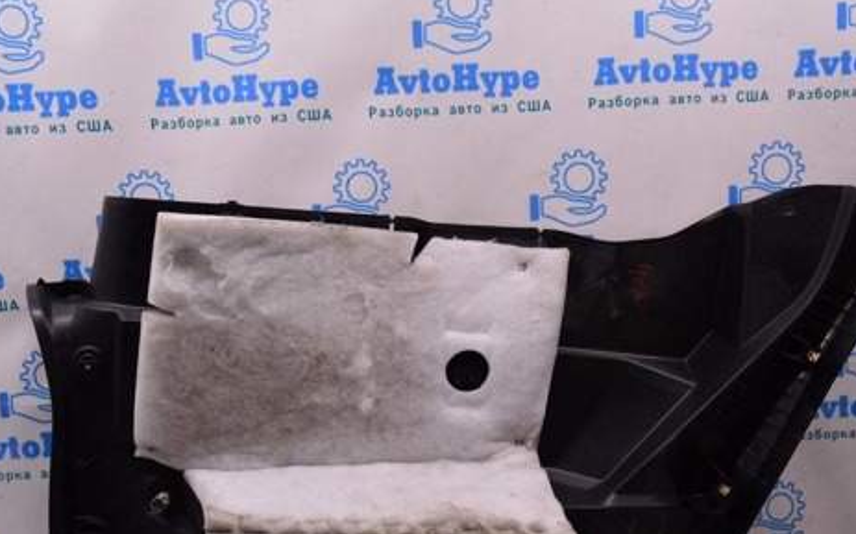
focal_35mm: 38
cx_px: 481
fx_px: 886
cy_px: 359
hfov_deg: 51.4
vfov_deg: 33.2
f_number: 8
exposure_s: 1/125
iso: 1600
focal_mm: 18
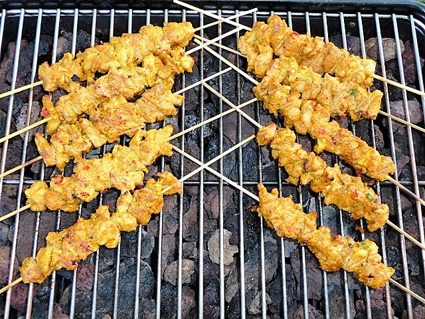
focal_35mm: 34
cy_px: 160
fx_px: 417
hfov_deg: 54.0
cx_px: 212
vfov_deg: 41.8
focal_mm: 5.6
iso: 100
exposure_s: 1/30
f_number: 3.6
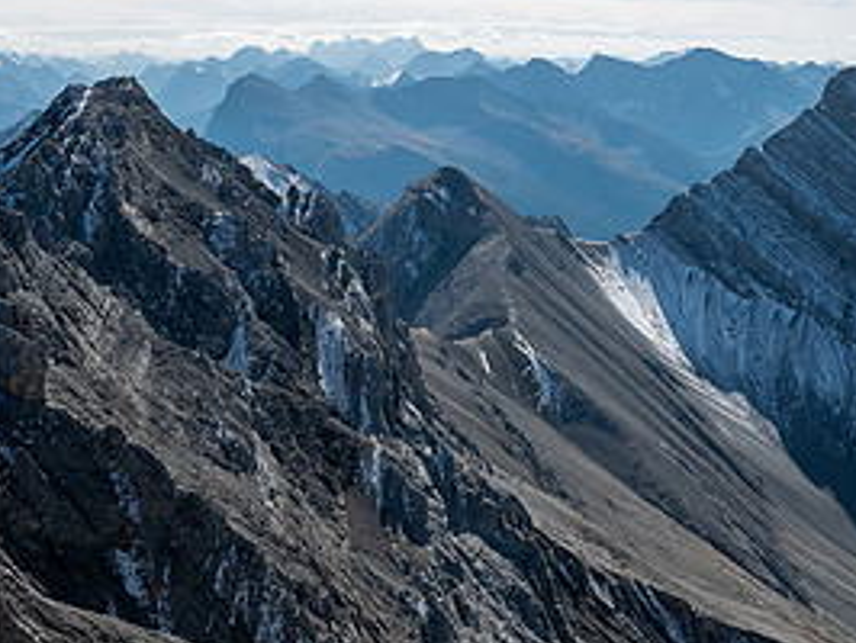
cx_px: 537
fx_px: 1312
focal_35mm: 53
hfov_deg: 35.9
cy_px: 297
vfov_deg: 27.6
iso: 200
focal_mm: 12
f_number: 8
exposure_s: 1/500
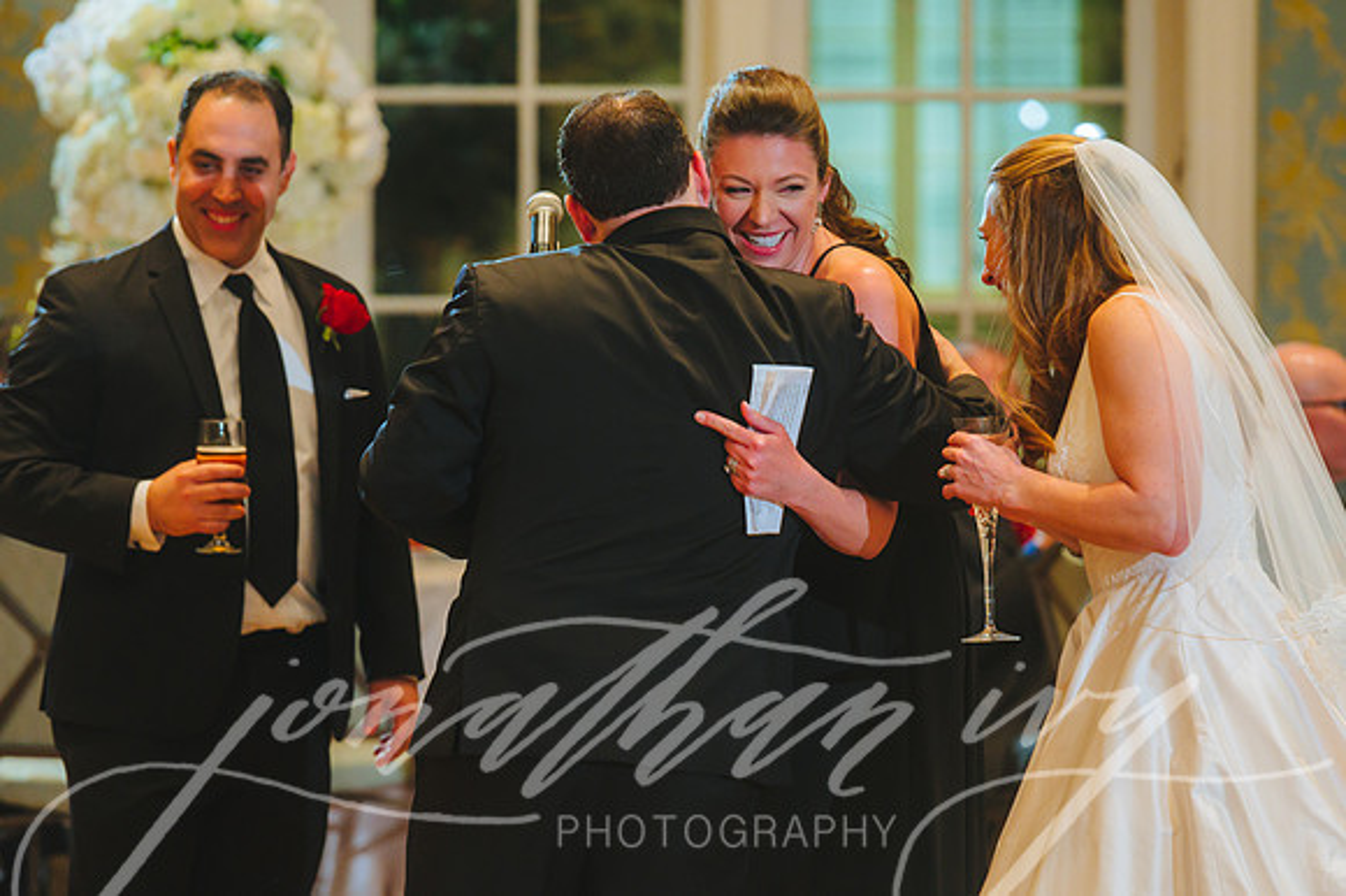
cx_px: 673
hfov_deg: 11.8
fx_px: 6539
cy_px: 448
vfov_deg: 7.8
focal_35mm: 175
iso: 2500
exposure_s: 1/60
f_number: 2.8
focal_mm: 175
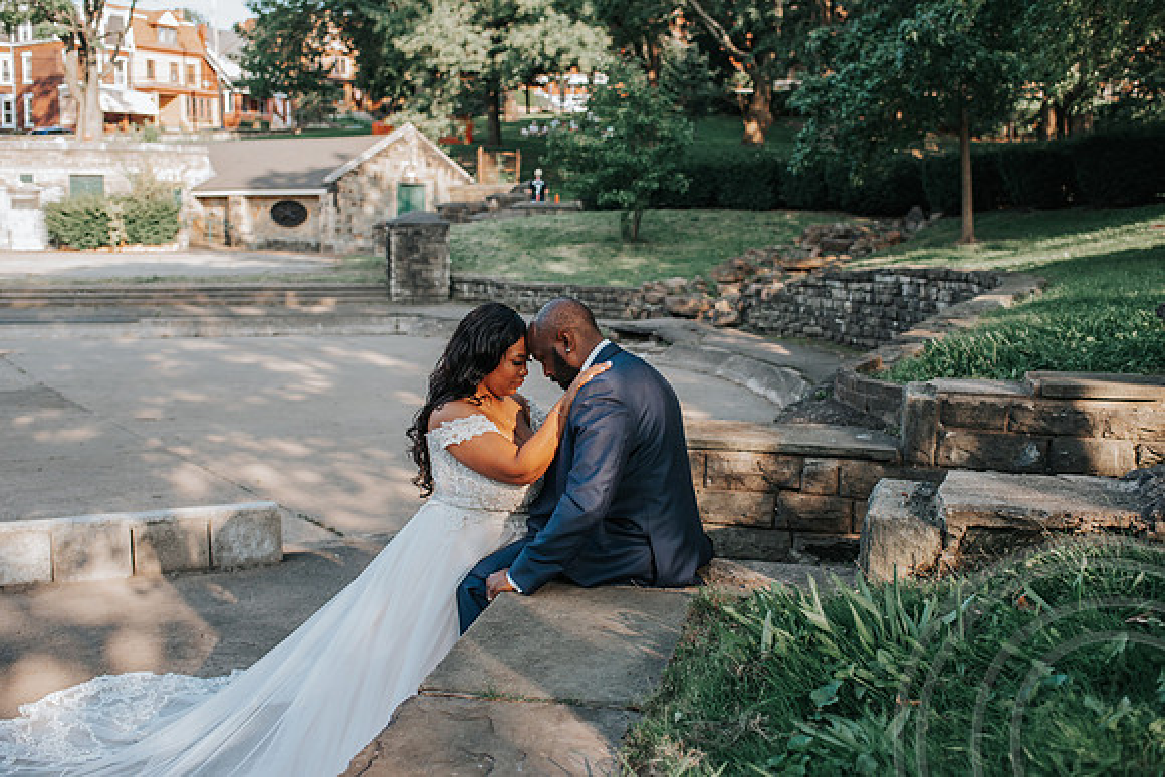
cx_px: 589
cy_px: 388
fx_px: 1207
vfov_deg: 35.7
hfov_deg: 51.5
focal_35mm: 37
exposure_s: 1/640
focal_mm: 35
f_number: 2.8
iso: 250
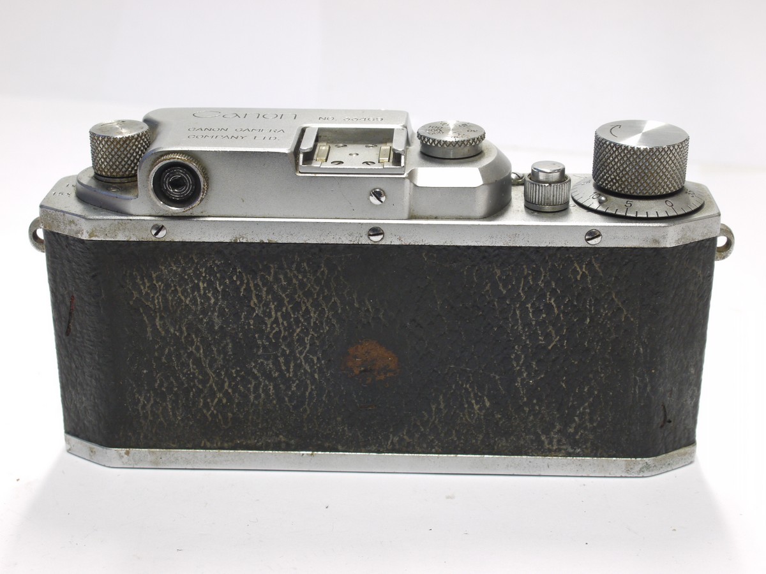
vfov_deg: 24.4
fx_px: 1328
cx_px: 383
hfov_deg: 32.2
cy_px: 287
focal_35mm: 60
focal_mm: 30
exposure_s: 1/6
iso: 400
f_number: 9
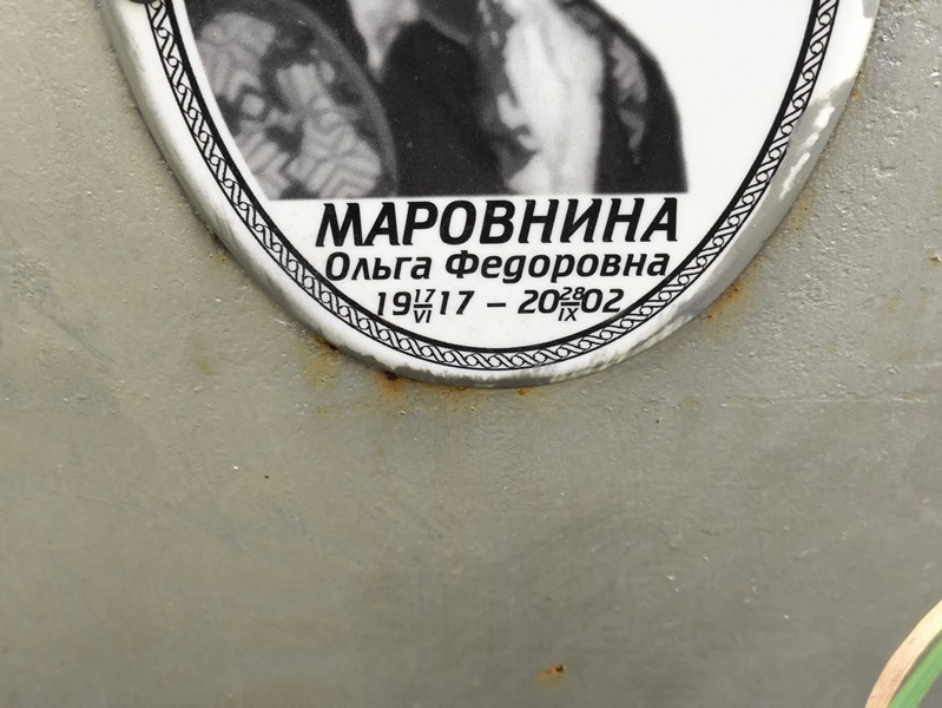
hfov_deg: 38.2
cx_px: 471
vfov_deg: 29.1
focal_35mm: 50
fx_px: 1361
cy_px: 354
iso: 80
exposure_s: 1/120
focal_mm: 4.71
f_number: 1.7
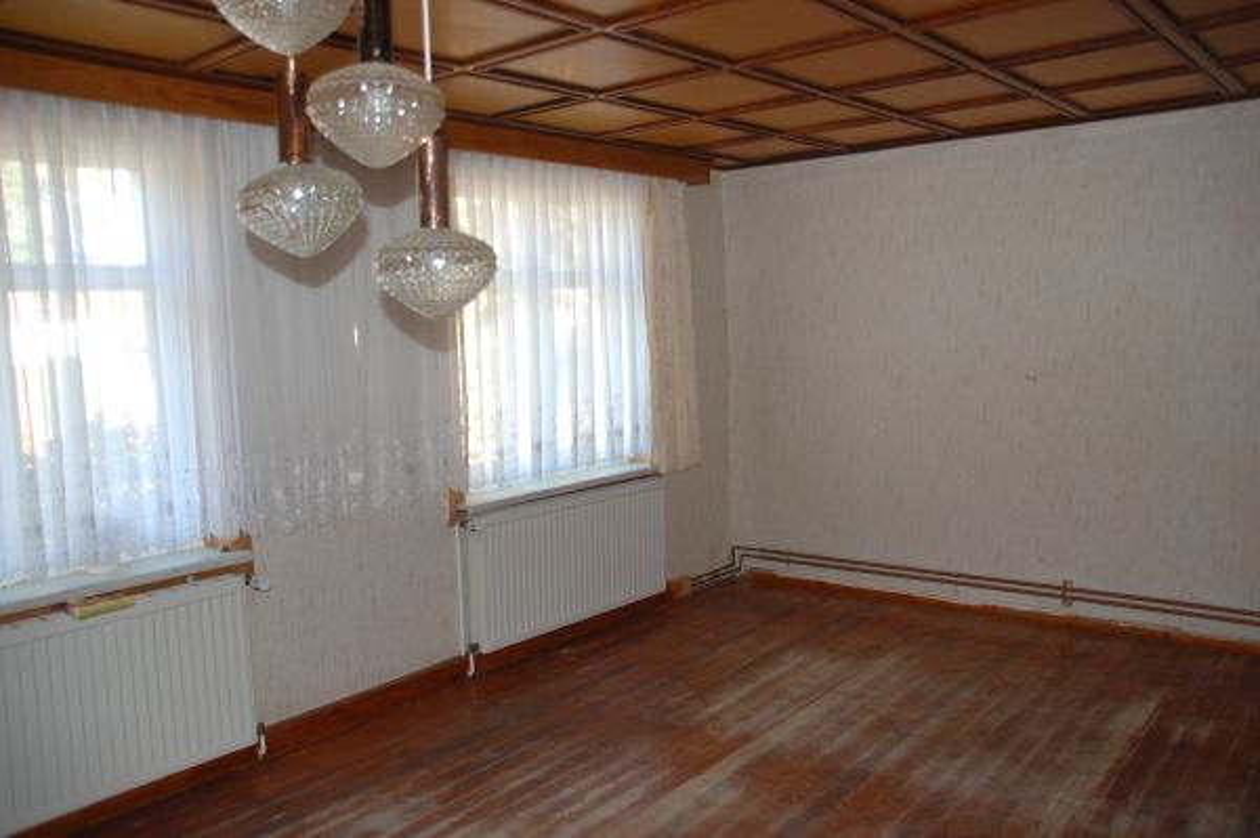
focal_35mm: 27
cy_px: 419
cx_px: 630
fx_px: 944
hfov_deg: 67.4
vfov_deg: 47.9
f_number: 3.5
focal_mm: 18
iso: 400
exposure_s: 1/60
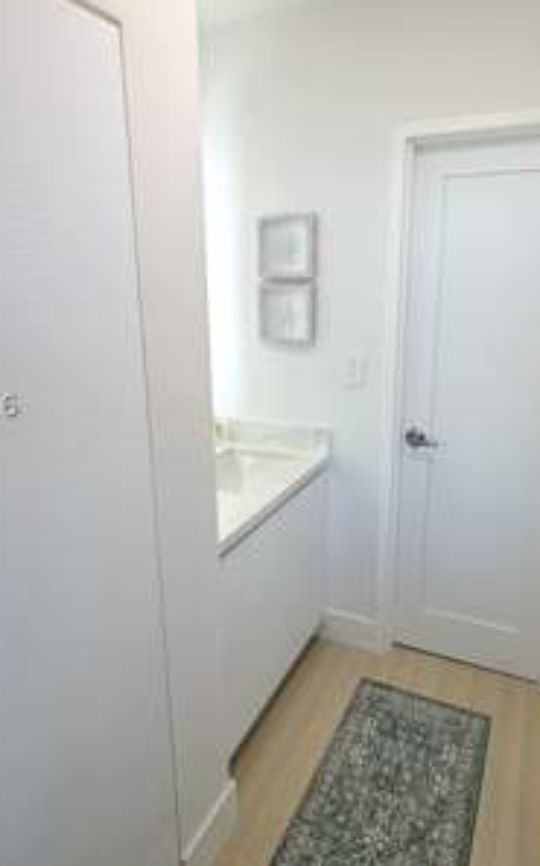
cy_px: 405
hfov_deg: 50.9
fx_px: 566
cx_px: 286
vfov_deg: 74.8
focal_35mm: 24
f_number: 2.2
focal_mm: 2.22
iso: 80
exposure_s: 1/120
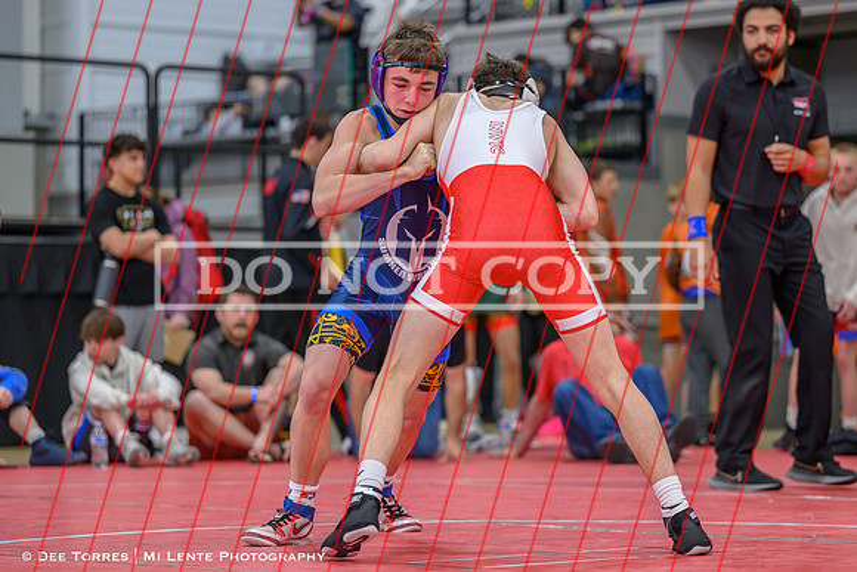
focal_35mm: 132
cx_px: 482
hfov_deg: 15.5
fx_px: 3147
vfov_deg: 10.4
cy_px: 269
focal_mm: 115
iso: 2000
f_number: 2.8
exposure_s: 1/640
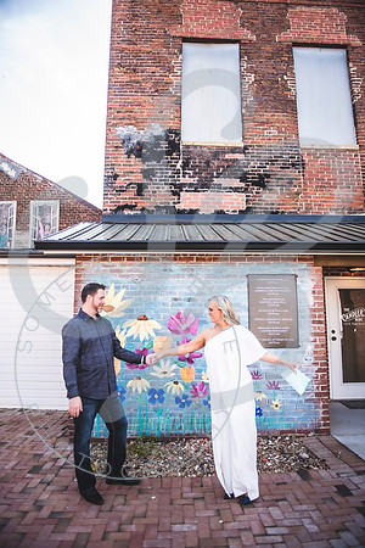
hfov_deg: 53.1
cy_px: 274
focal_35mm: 24
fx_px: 365
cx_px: 182
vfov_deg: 73.7
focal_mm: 24
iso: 100
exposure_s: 1/400
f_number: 2.8
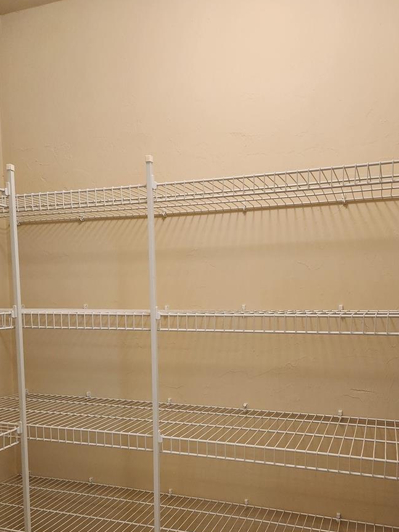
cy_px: 344
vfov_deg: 55.9
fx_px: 492
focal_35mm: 32
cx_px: 197
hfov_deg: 44.1
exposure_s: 1/120
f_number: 1.8
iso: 250
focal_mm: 5.4
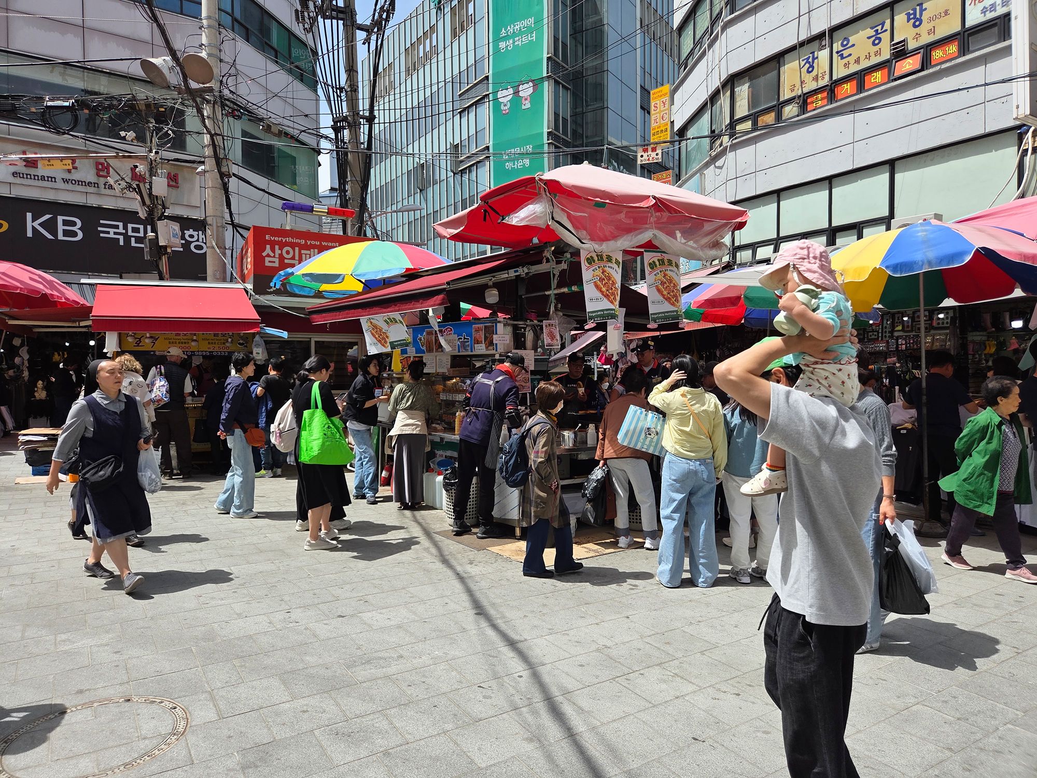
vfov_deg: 58.9
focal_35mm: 23
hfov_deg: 73.9
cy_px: 389
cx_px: 518
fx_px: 689
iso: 80
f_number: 1.8
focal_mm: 5.4
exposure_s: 1/4460
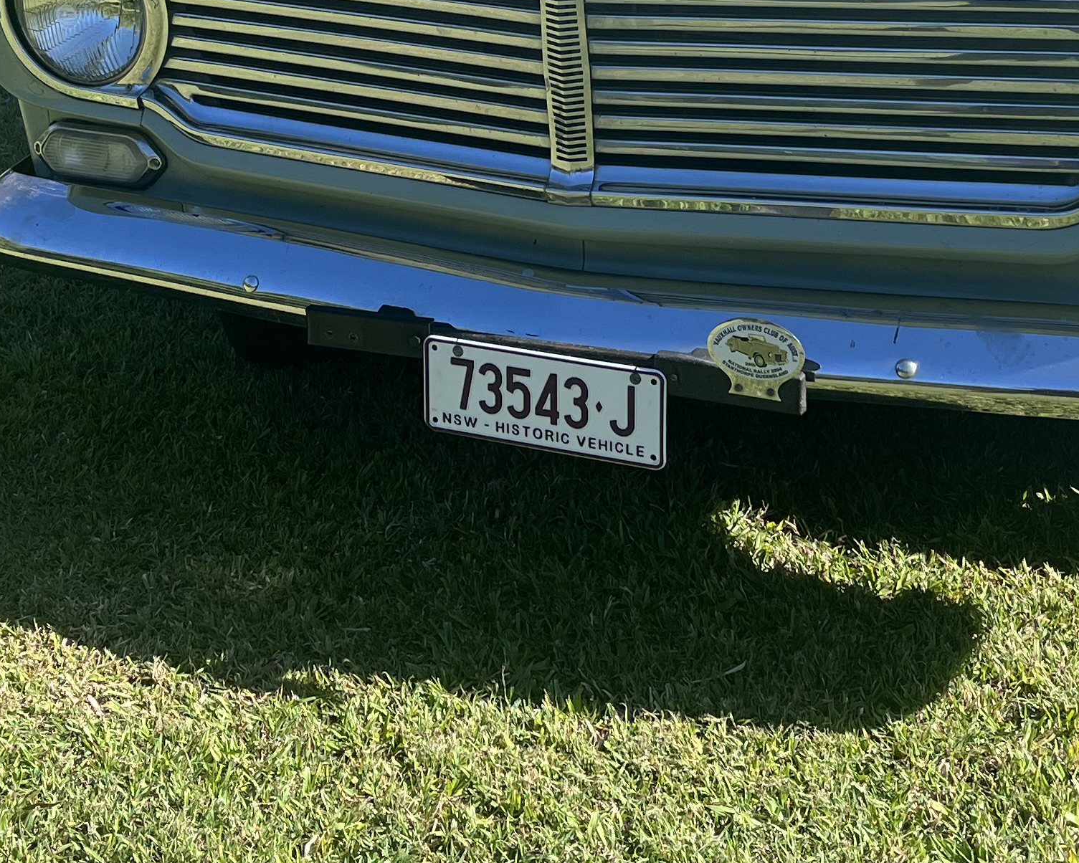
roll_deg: +5.8
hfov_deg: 27.9
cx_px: 498
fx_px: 2172
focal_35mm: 68
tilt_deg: -8.8
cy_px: -56
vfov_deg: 21.5
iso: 50
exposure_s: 1/1647
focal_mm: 5.1
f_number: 1.6
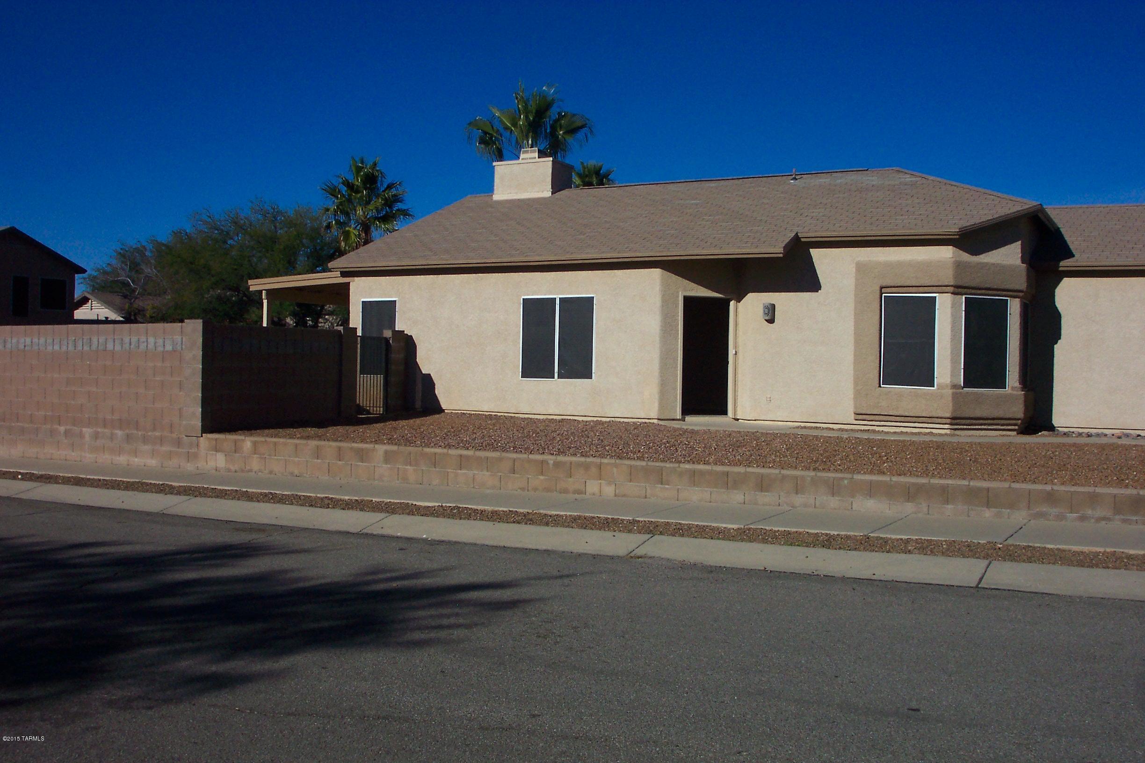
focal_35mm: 35
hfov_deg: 54.4
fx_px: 1113
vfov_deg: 37.9
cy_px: 382
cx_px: 572
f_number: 9.5
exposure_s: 1/500
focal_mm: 7.5
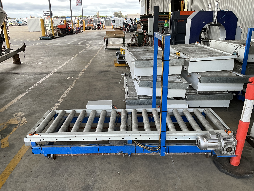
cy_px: 96
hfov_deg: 61.7
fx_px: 213
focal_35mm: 29
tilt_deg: -17.5
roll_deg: +1.2
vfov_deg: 48.2
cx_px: 127
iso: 25
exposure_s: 1/189
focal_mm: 3
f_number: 1.8
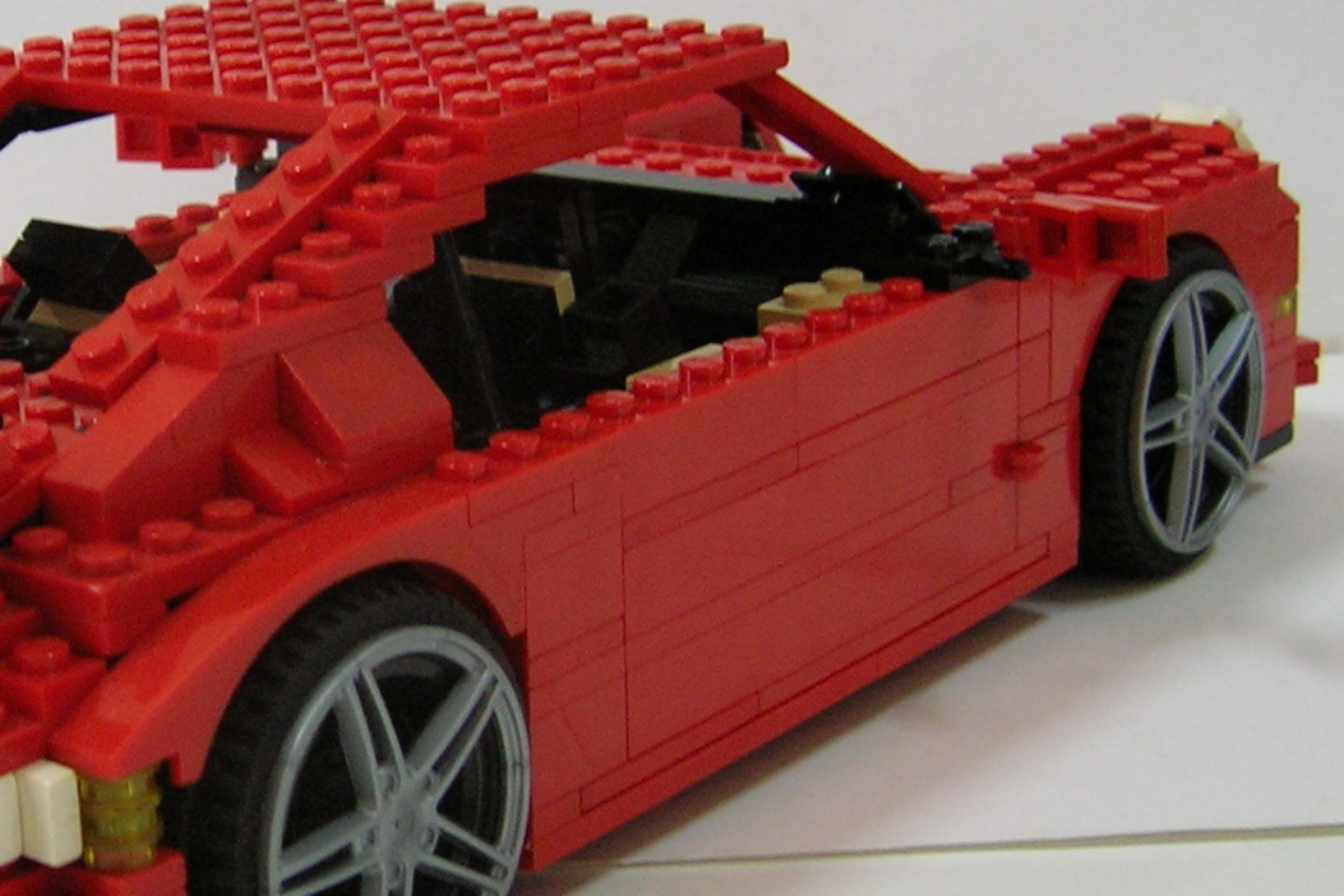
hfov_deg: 25.3
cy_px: 498
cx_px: 285
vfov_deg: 17.3
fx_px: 2949
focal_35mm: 79
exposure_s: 1/5.1
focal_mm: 5.8
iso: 100
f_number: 2.9
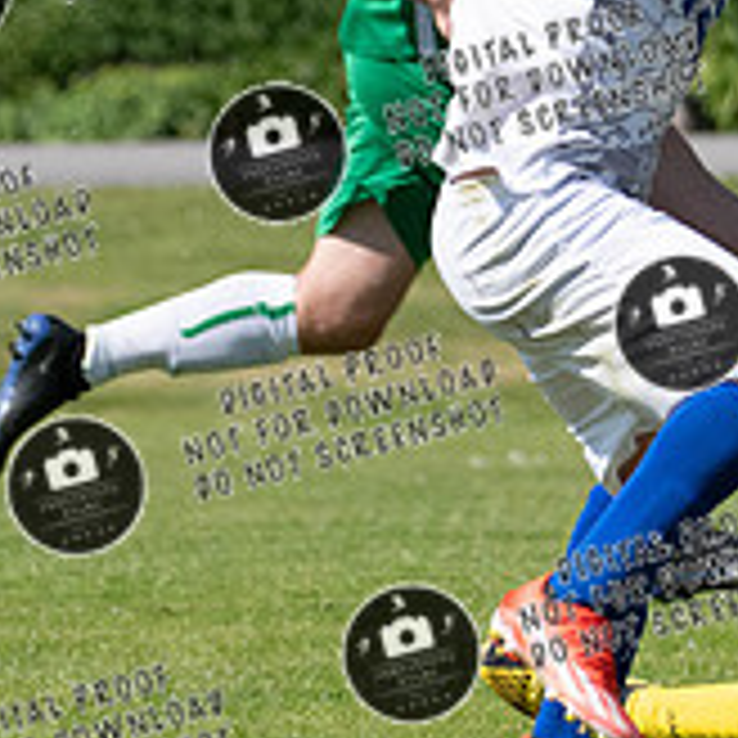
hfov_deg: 2.4
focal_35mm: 734
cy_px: 113
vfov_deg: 2.4
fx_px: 17704
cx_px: 845
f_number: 5.6
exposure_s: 1/8000
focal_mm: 200
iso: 1250
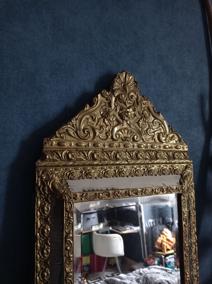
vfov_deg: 63.5
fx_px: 229
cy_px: 142
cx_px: 106
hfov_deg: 49.7
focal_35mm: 28
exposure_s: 1/25
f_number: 1.79
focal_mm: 4.74
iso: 792
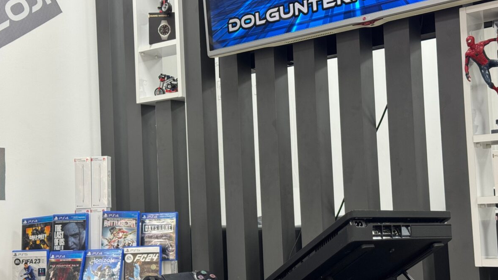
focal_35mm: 53
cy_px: 162
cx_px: 247
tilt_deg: +3.7
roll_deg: +2.0
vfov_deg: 22.6
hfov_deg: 39.2
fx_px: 700
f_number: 1.78
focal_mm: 6.76
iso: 100
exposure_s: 1/50
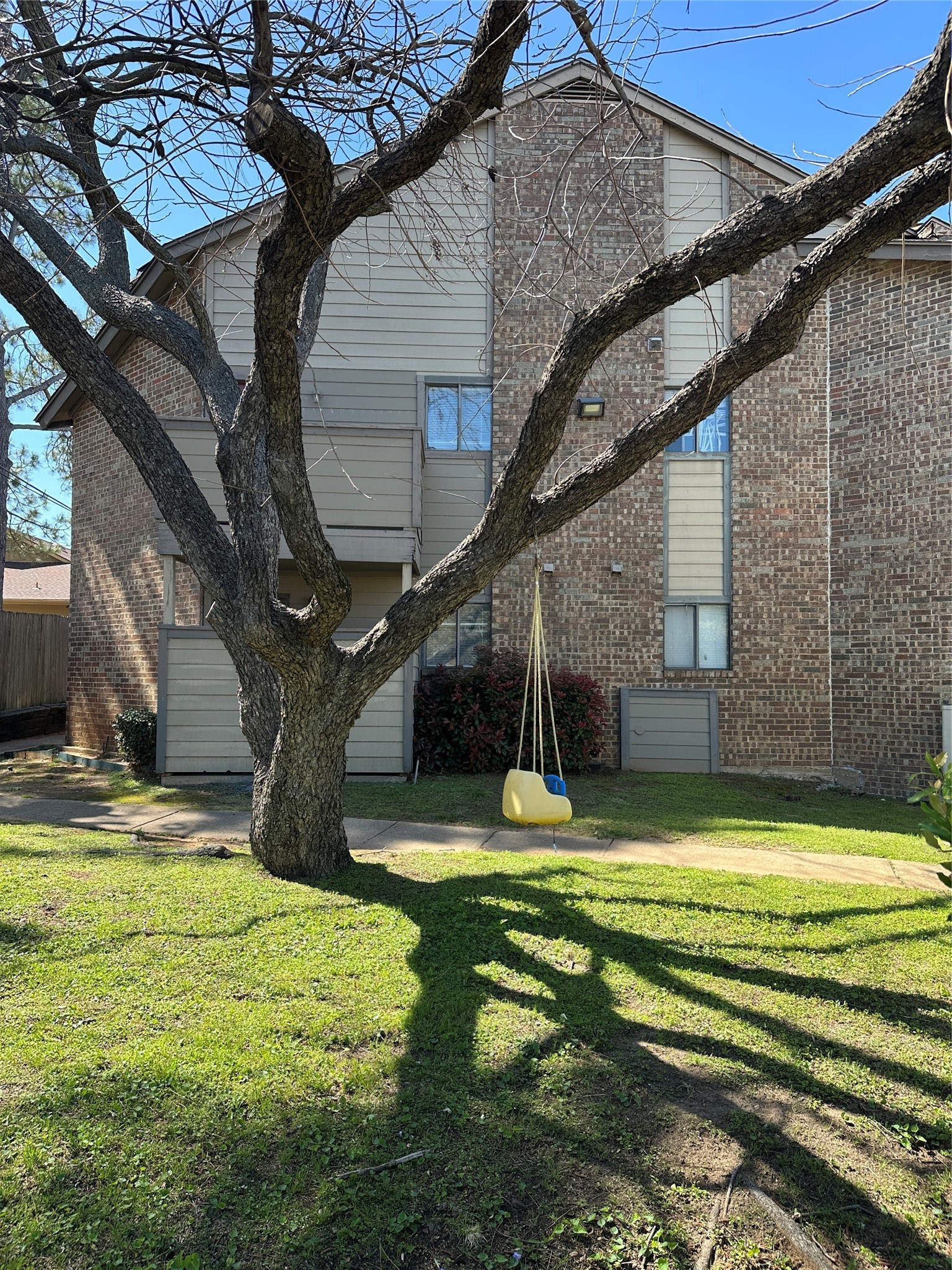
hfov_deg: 56.8
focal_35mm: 24
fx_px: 880
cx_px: 476
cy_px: 635
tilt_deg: +3.0
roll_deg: -0.1
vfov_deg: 71.6
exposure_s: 1/1019
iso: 80
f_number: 1.78
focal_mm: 6.86
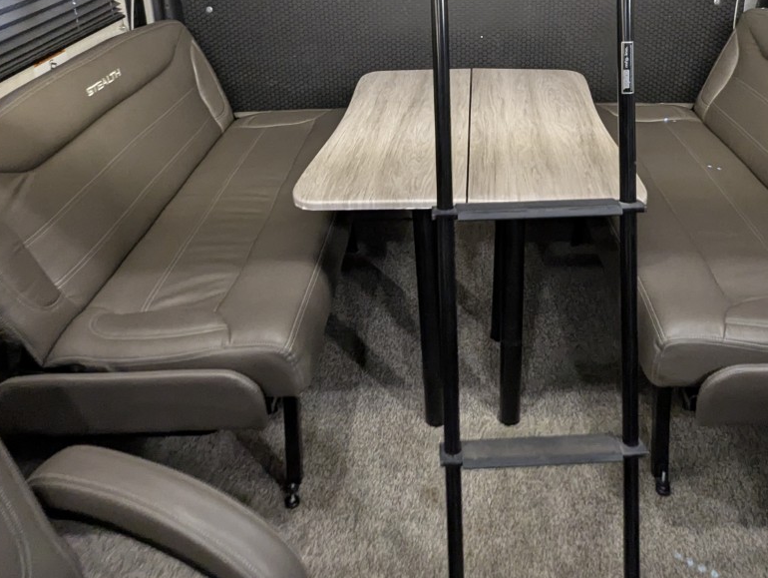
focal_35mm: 29
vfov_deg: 45.0
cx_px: 442
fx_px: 644
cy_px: 88
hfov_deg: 61.3
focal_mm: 2.35
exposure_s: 1/27.7
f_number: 2.2
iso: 482
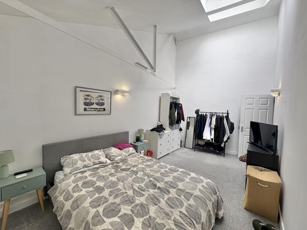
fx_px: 124
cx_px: 154
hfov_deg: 102.1
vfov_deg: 85.7
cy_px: 115
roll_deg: -0.6
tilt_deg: -2.2
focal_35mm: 14
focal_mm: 2.22
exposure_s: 1/148
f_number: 2.2
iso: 40
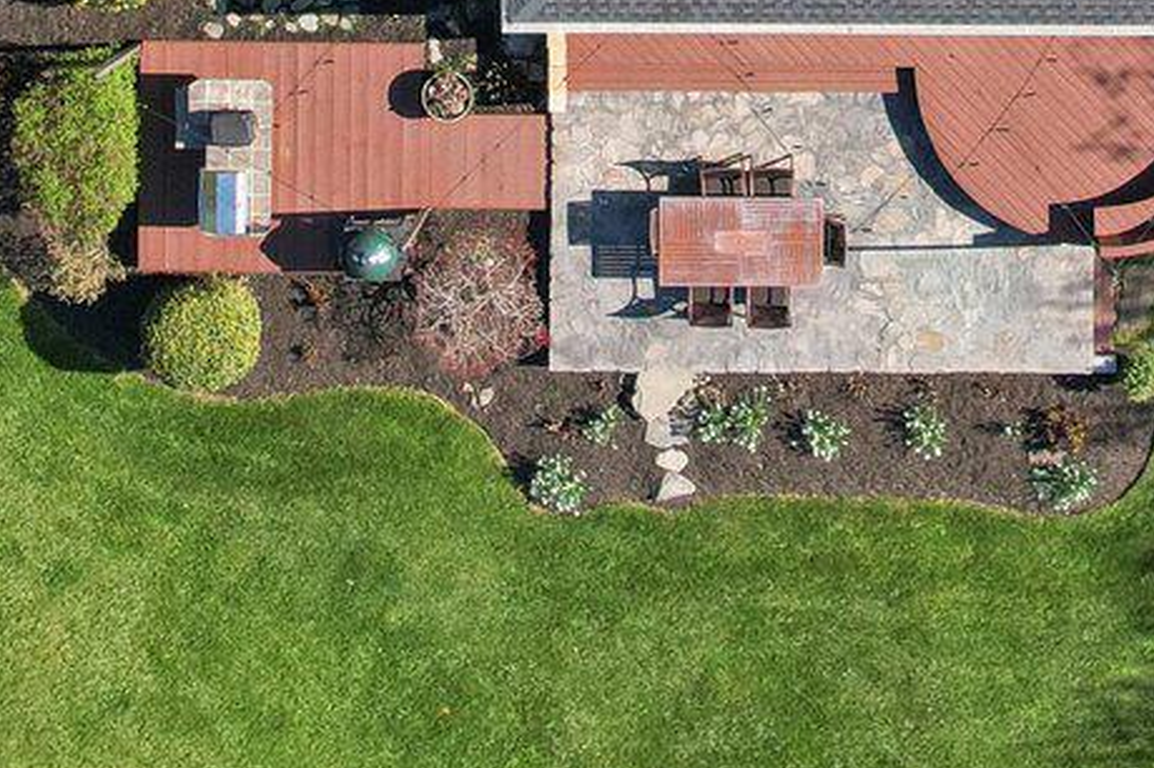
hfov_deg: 20.8
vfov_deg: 13.2
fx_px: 3139
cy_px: -343
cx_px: 758
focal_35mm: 98
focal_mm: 8.4
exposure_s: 1/200
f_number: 2.8
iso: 400
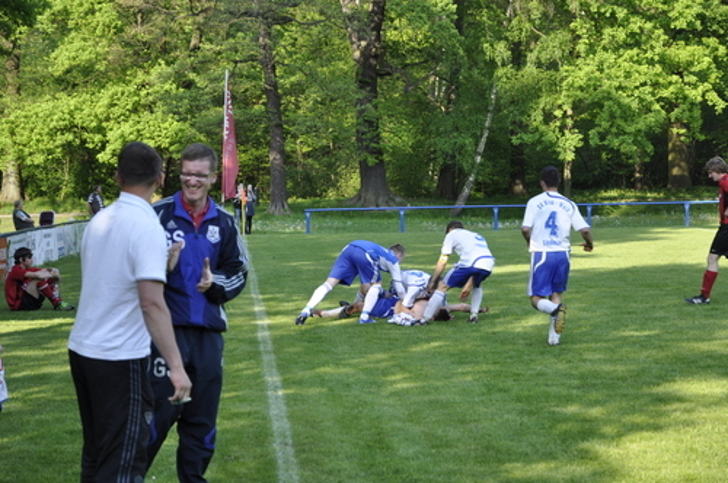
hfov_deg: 21.9
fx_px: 1878
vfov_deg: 14.7
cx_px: 364
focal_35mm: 93
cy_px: 242
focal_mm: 62
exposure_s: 1/160
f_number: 6.3
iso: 200
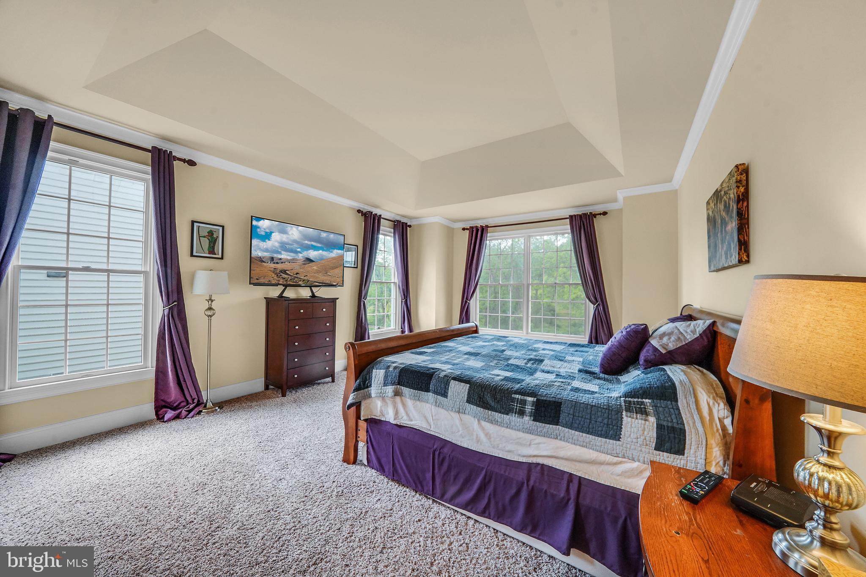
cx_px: 433
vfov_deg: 90.0
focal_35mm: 12
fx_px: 289
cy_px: 288
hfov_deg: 112.6
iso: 2000
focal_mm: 12
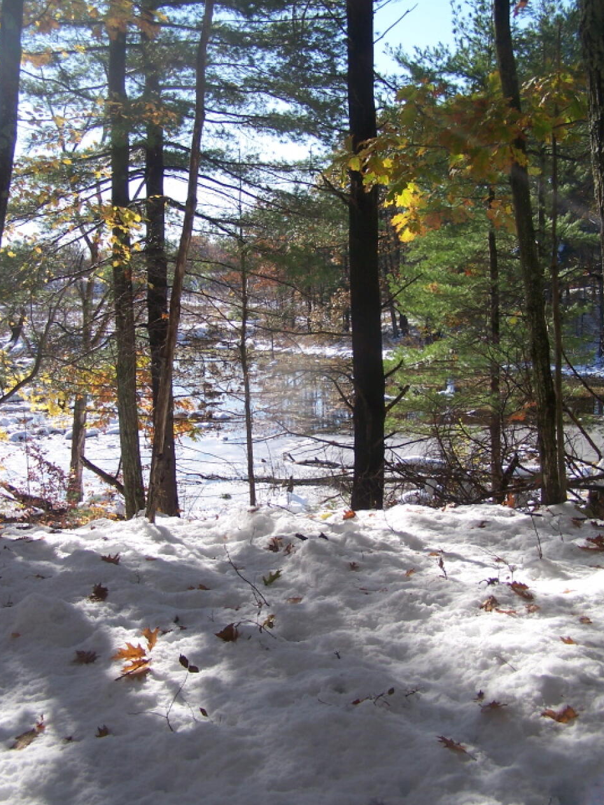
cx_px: 298
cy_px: 396
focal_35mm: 41
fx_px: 954
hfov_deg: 35.1
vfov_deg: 45.8
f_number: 2.8
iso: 80
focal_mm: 6.3
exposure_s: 1/800
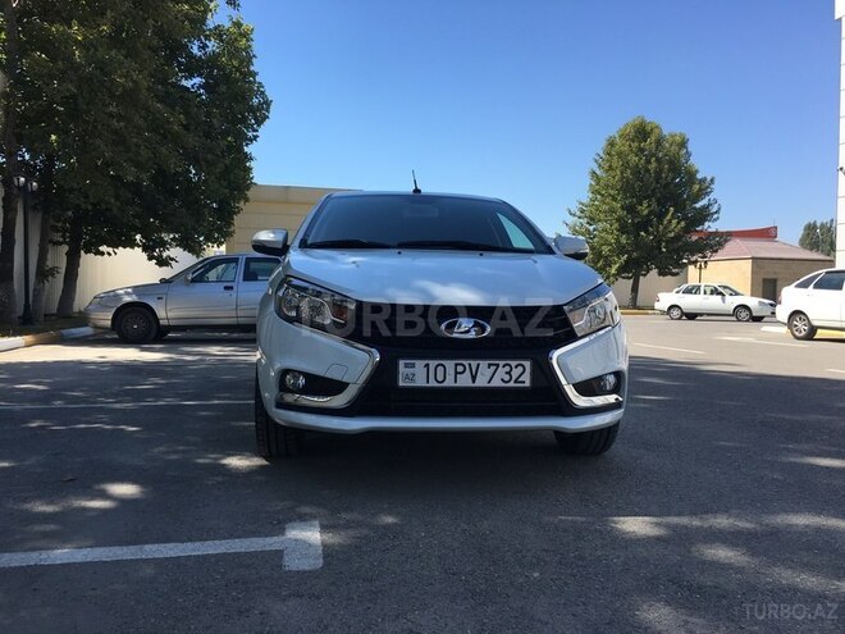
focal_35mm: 29
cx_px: 422
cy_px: 317
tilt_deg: -2.0
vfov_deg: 48.2
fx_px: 708
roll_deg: -0.1
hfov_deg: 61.7
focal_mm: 4.15
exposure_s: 1/1054
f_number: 2.2
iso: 25
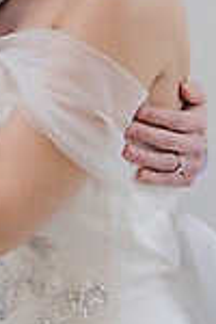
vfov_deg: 20.1
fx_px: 864
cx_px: -57
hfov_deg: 13.8
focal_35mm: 96
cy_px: -45
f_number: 5
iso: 250
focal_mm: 36
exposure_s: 1/125
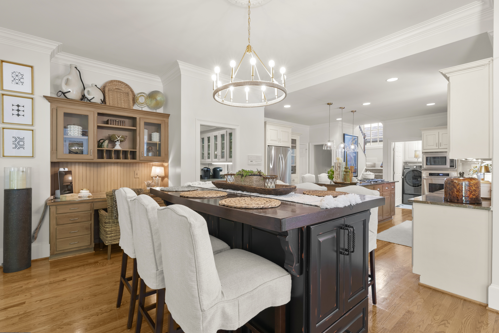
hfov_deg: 96.7
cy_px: 172
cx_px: 244
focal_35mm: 16
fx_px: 222
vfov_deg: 73.7
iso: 320
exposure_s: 1/2
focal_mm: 15
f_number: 8
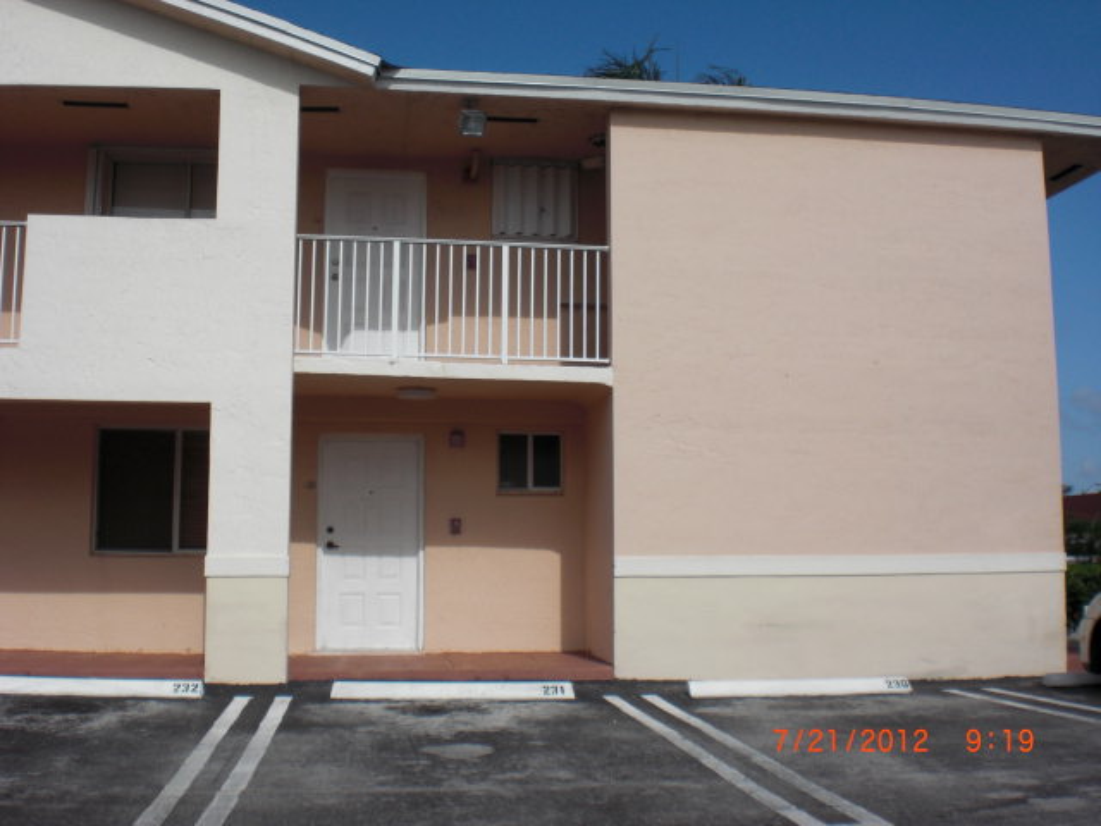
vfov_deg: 37.7
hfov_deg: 49.0
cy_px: 413
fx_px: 1209
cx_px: 550
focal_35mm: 38
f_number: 5.6
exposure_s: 1/640
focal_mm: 6.3
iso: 64
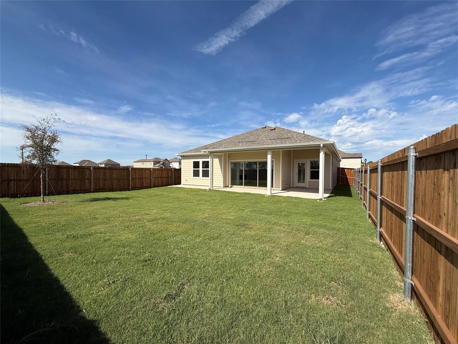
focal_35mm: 14
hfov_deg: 102.1
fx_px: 185
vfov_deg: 85.7
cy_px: 172
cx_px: 229
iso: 50
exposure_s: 1/3125
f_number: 2.2
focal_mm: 2.22
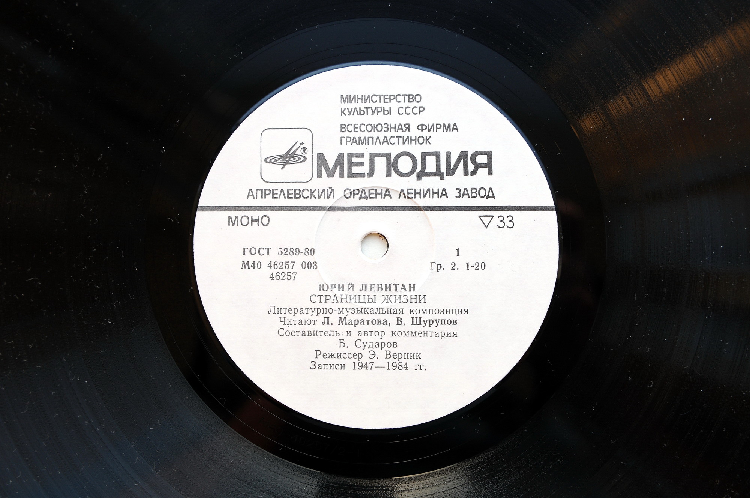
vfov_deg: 31.8
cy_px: 249
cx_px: 375
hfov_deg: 46.5
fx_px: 874
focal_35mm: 42
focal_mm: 28
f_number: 4
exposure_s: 1/60
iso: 320
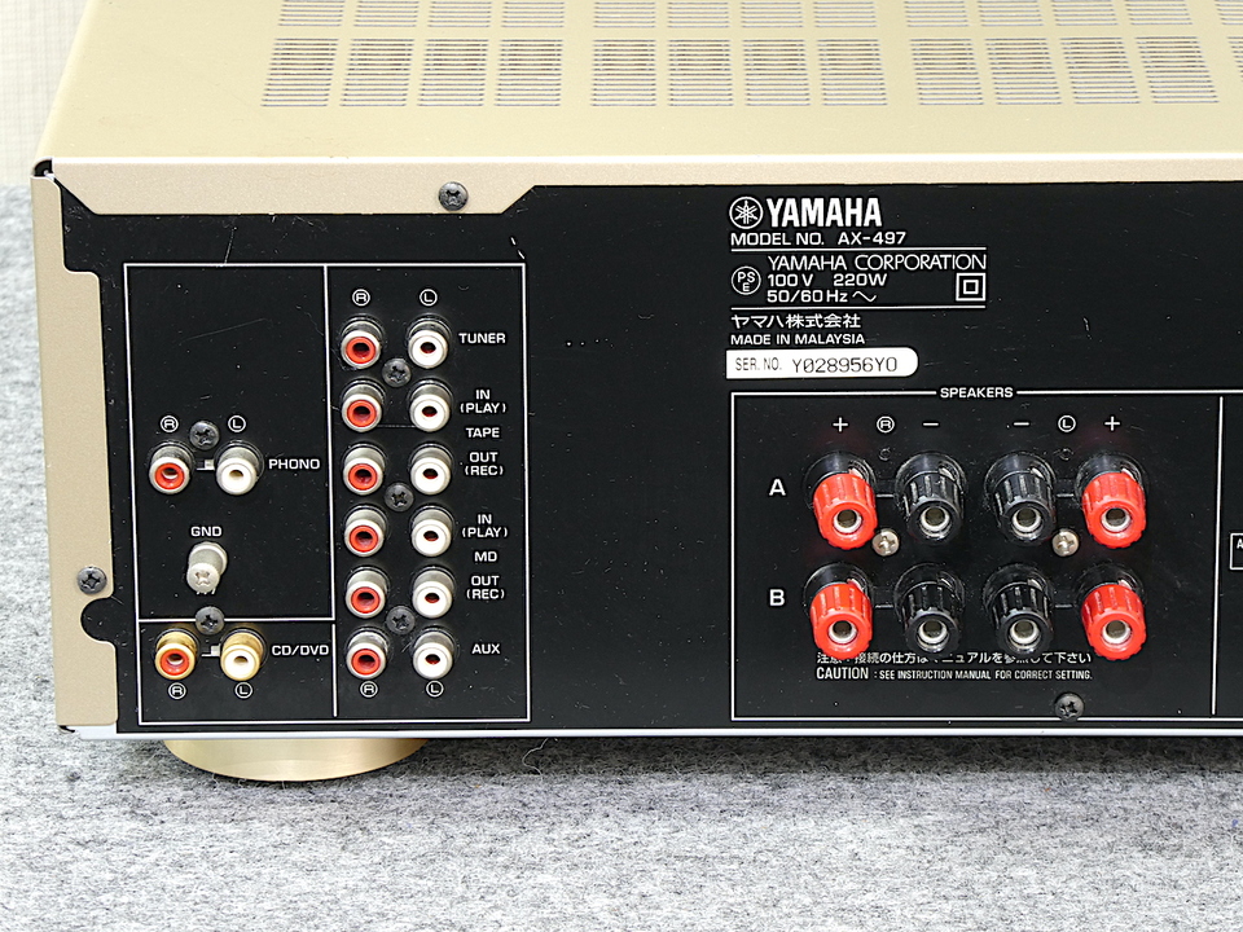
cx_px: 622
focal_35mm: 160
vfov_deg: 9.3
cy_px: 466
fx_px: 5745
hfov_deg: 12.3
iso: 100
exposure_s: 1.3
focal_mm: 28.7
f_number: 5.5
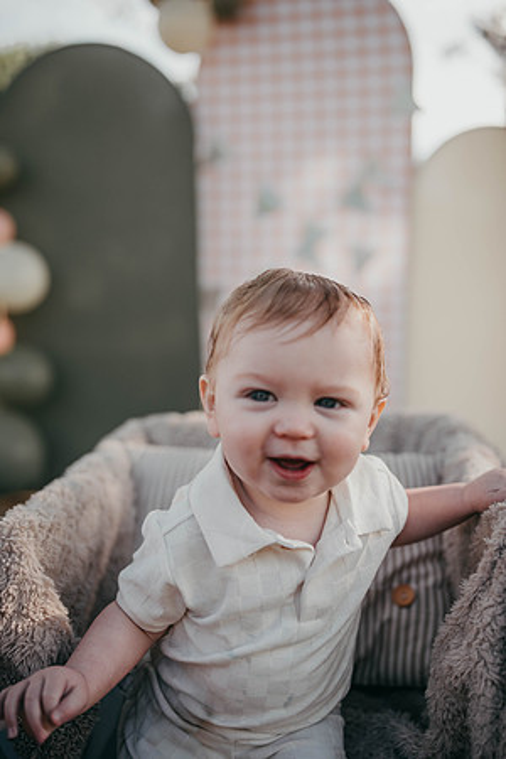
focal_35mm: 35
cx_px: 253
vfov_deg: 54.4
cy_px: 380
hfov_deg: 37.9
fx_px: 738
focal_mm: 35
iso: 50
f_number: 1.8
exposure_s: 1/1000
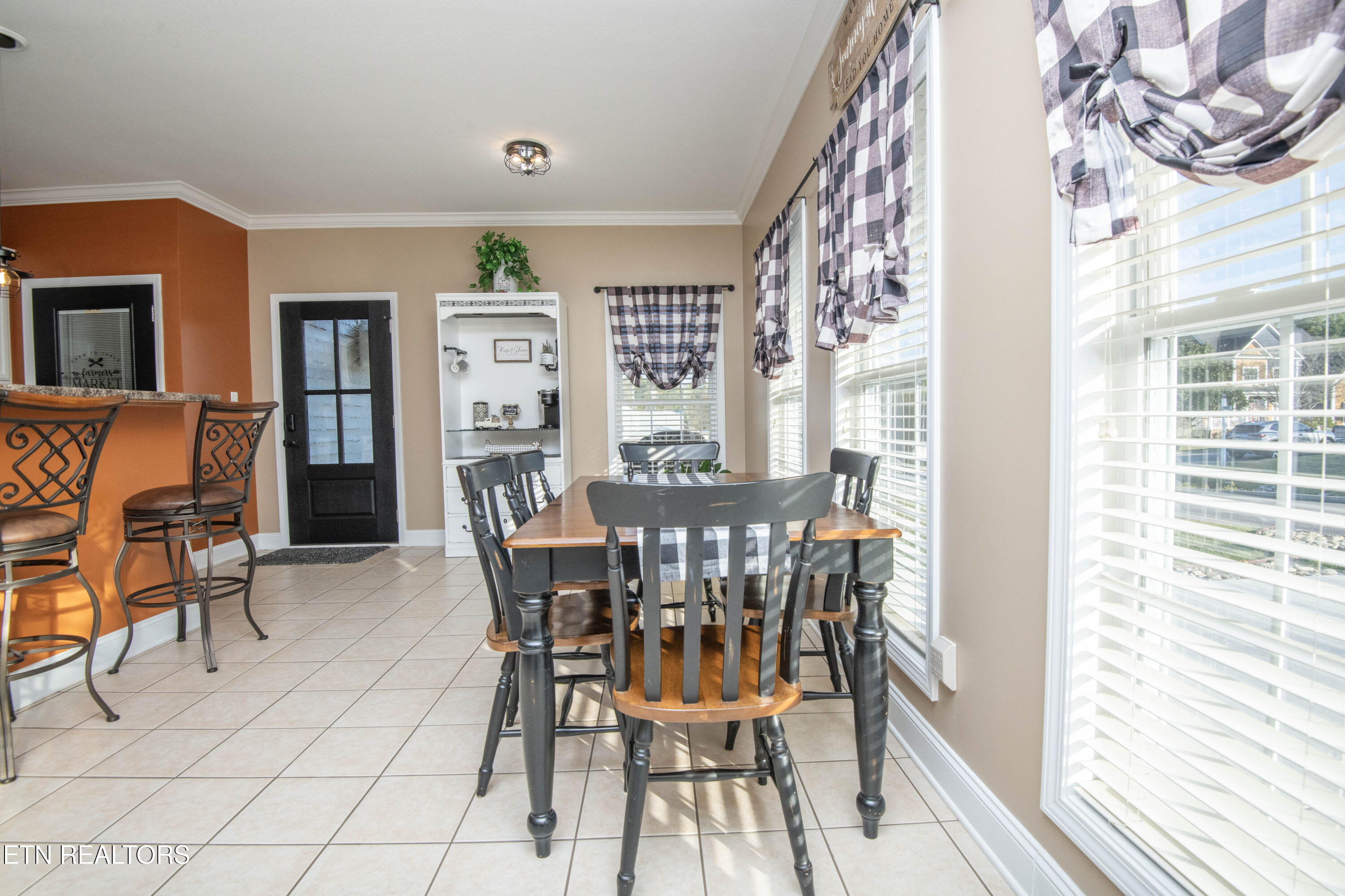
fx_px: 598
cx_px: 672
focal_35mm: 16
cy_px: 448
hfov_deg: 96.7
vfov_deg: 73.7
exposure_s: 1/250
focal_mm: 16
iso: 500
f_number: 10
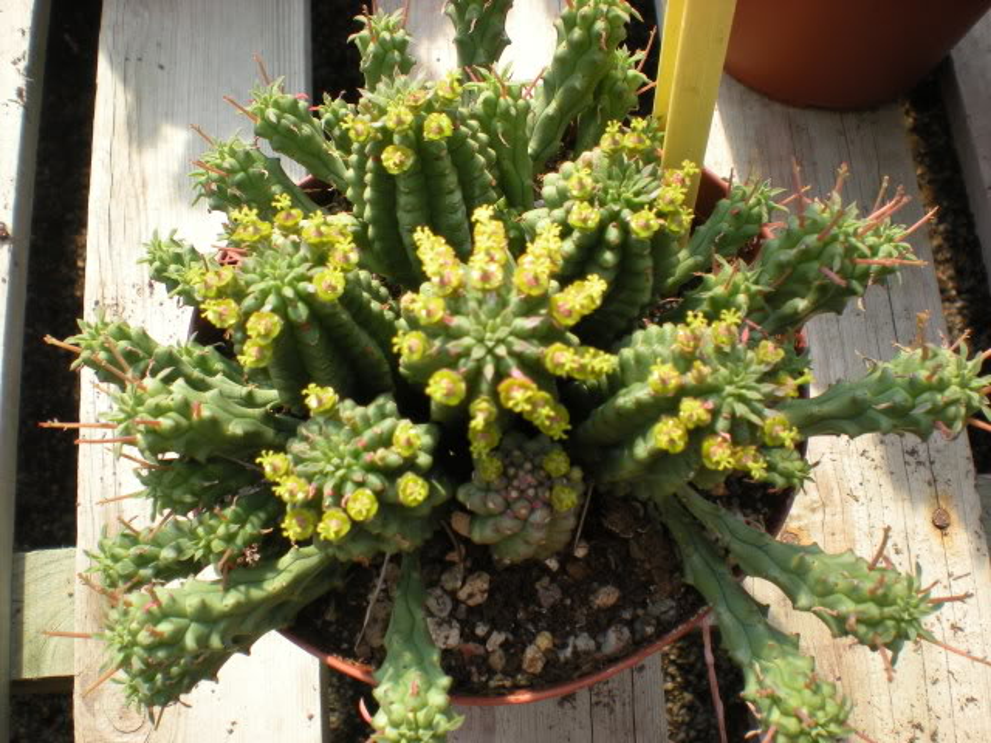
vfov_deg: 37.7
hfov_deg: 49.0
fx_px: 1088
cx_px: 496
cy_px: 372
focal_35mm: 38
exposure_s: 1/173
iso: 64
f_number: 4.6
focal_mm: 6.3
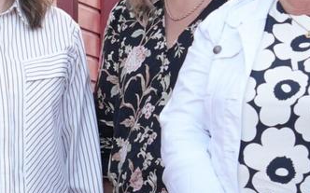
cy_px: 99
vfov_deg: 5.6
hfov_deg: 8.8
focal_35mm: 234
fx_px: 1979
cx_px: -105
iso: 160
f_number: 4
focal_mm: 26.5
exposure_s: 1/160
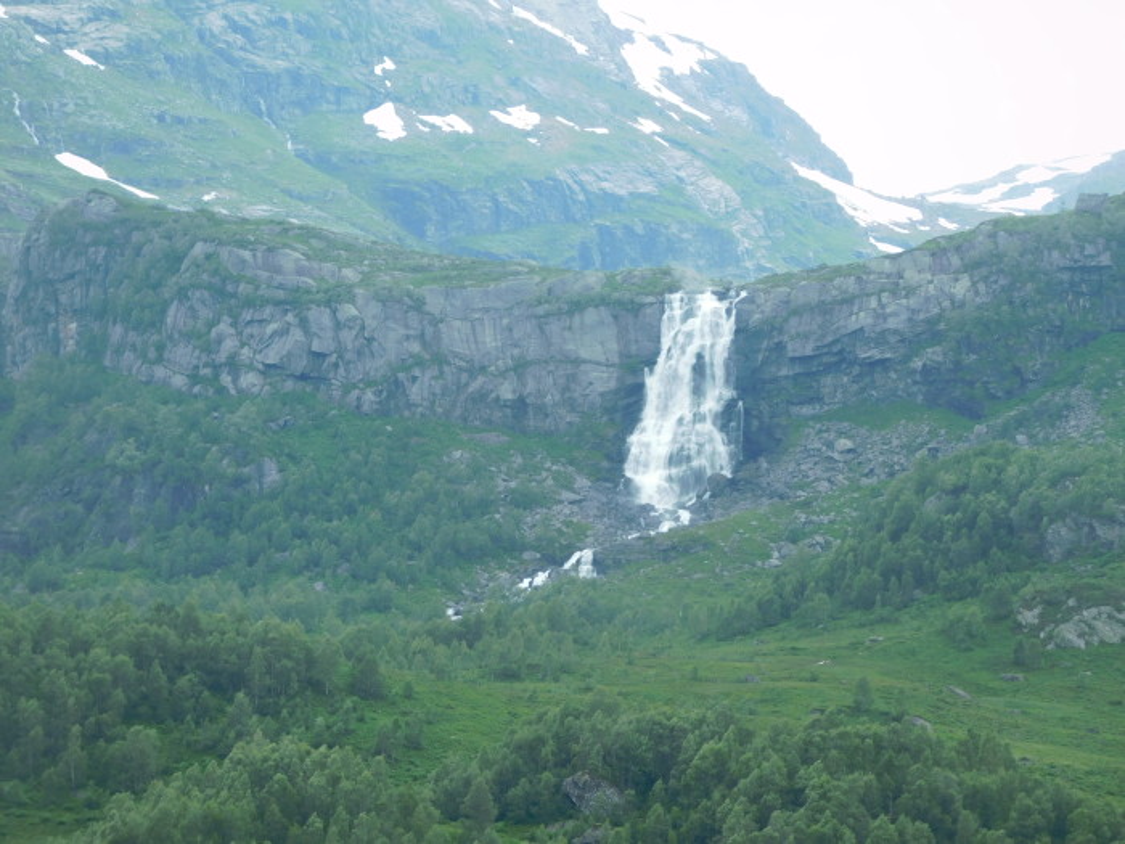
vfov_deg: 12.9
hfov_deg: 17.1
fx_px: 3737
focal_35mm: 115
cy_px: 422
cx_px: 562
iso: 125
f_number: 4.8
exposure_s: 1/60
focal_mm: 20.3
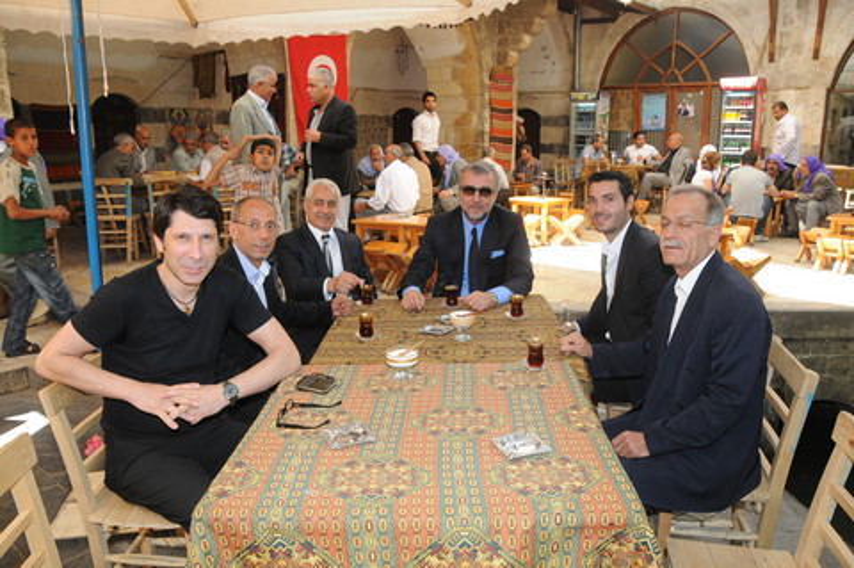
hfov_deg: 67.4
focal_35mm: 27
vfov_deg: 47.8
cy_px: 284
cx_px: 427
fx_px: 640
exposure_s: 1/125
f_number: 5.6
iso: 400
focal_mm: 18
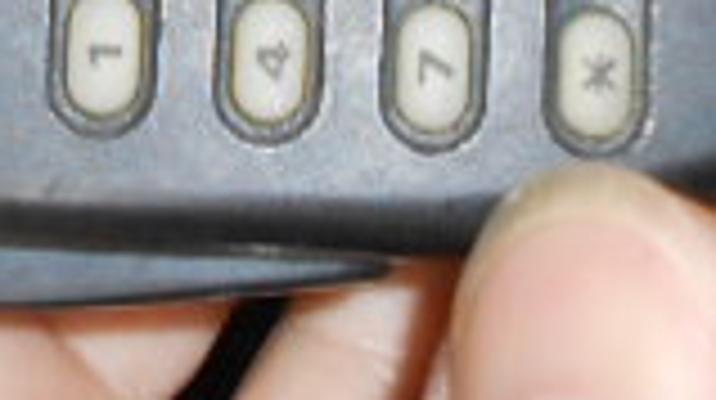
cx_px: 302
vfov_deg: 7.8
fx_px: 2826
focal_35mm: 149
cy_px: -404
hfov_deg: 14.4
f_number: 12.5
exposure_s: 1/2
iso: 400
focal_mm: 6
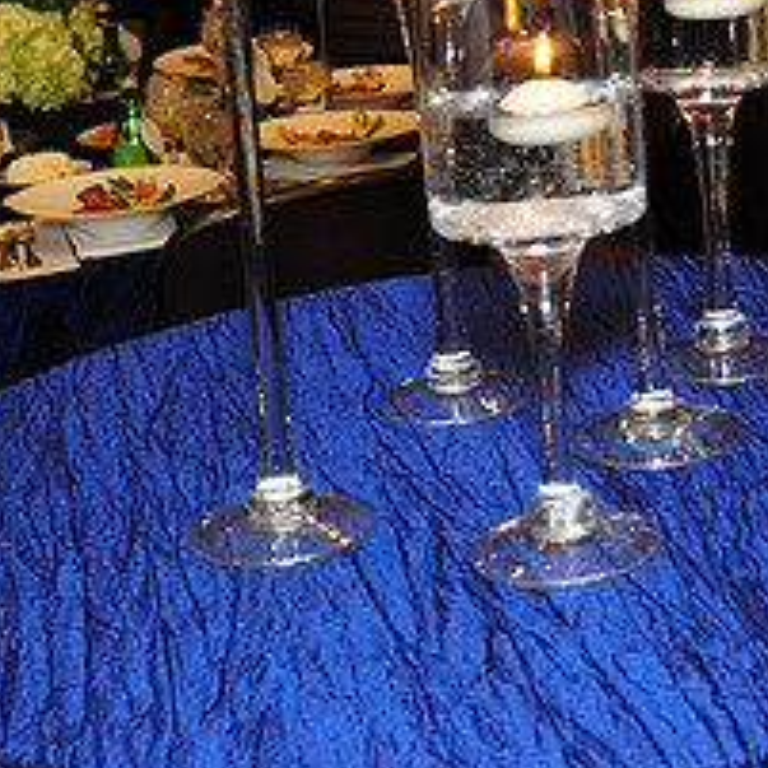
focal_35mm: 88
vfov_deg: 19.3
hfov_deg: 19.2
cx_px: 749
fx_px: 2209
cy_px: 67
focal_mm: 24
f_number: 5
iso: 500
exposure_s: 1/60
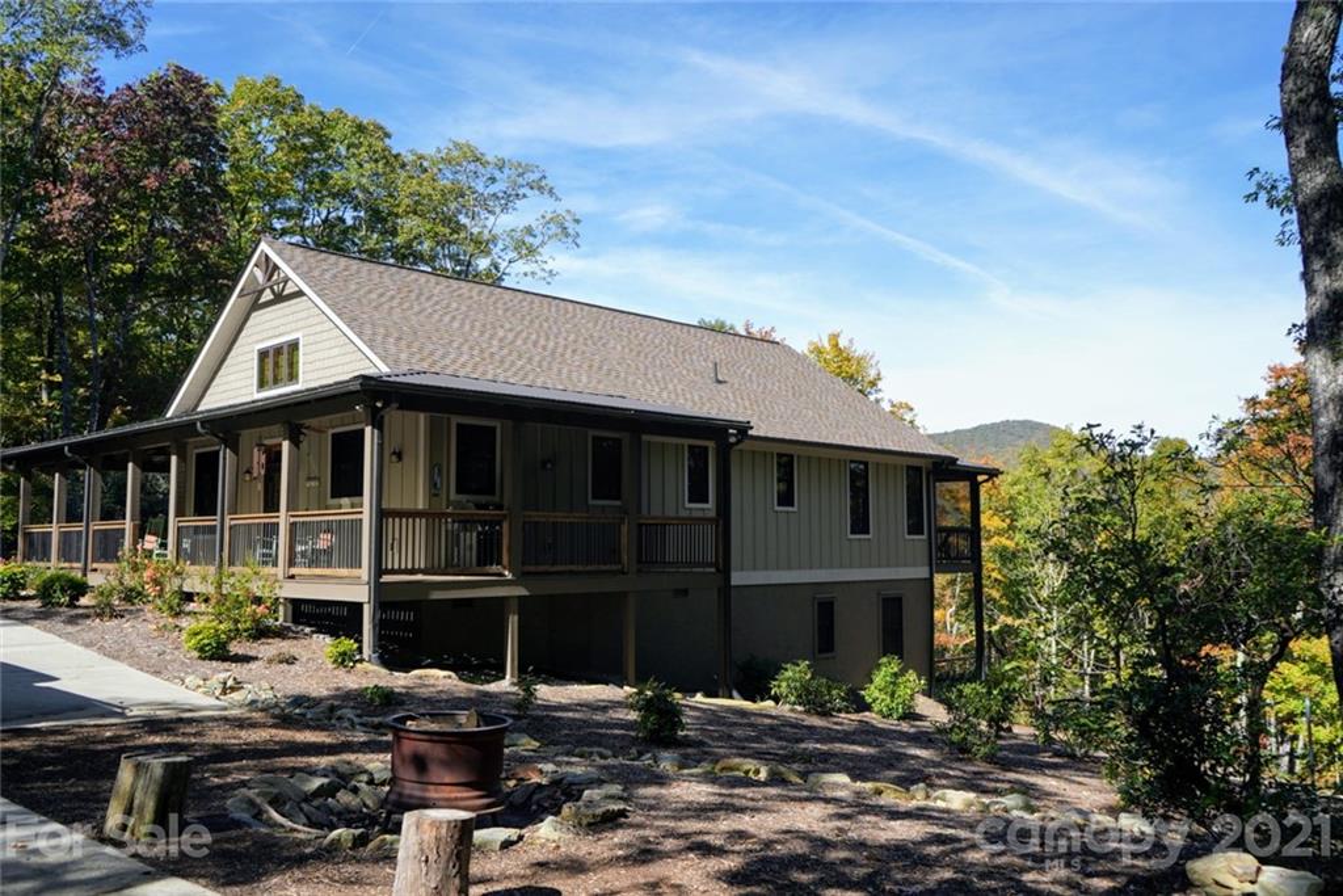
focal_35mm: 29
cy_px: 448
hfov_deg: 63.7
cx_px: 672
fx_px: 1082
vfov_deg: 45.0
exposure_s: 1/400
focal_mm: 29
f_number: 5
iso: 100
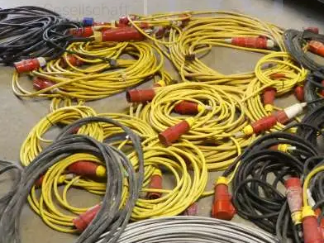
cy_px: 163
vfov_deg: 29.5
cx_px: 238
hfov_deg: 38.0
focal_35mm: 49
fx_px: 459
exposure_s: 1/30
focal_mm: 4.3
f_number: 3.3
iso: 1600
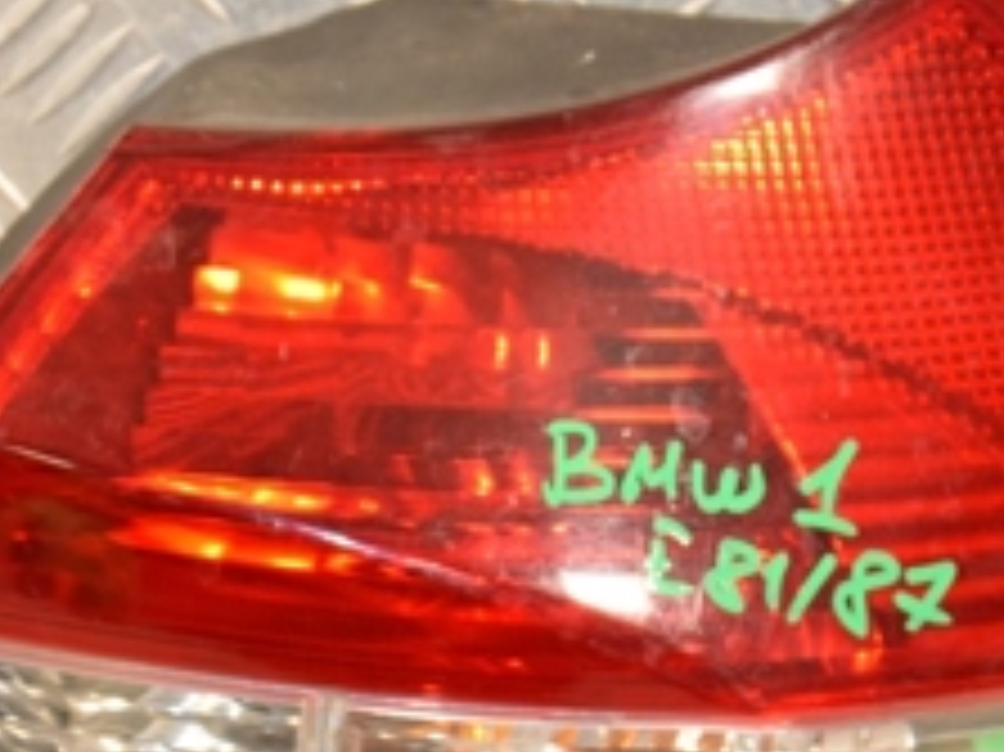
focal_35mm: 215
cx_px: 486
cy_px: 833
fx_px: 6232
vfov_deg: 6.9
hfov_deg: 9.2
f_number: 5
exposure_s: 1/160
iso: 800
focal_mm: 52
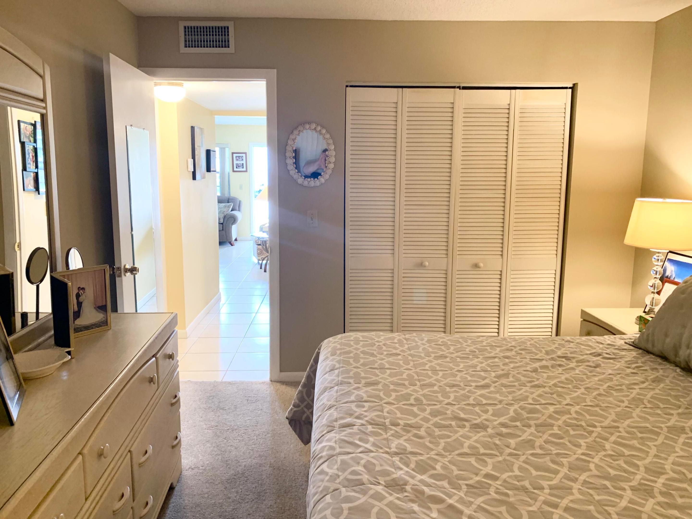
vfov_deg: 53.1
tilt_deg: -11.8
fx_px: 520
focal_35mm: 26
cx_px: 346
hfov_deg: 67.3
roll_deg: +0.3
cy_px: 260
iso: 160
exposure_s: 1/60
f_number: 1.8
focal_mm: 4.25
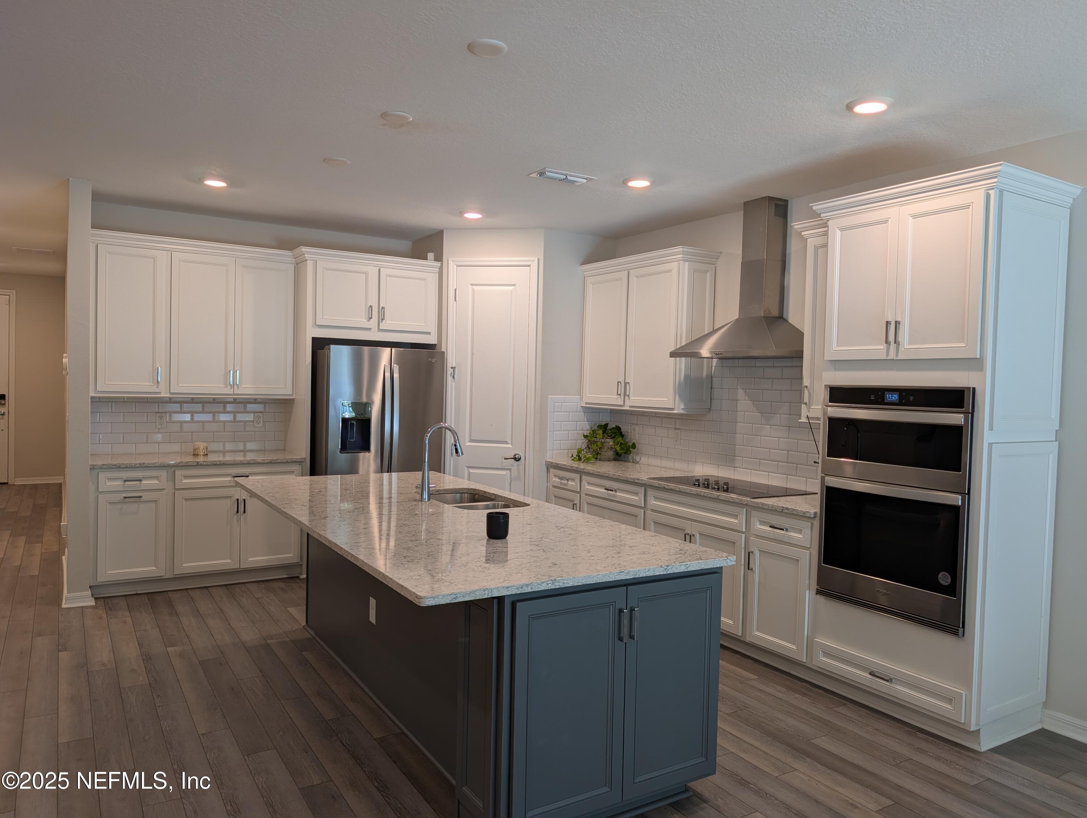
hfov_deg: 71.5
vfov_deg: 56.9
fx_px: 755
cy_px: 409
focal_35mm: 24
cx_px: 544
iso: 23
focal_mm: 6.9
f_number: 1.68
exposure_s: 1/120
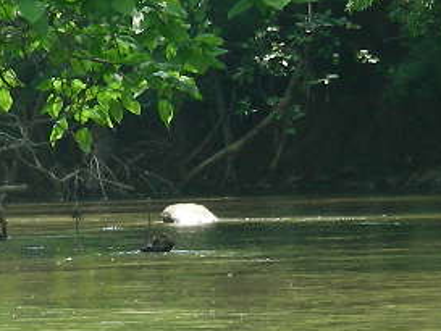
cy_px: 244
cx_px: 228
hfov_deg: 3.1
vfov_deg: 2.3
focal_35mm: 645
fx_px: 8221
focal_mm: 28.7
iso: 70
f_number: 3.5
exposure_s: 1/204
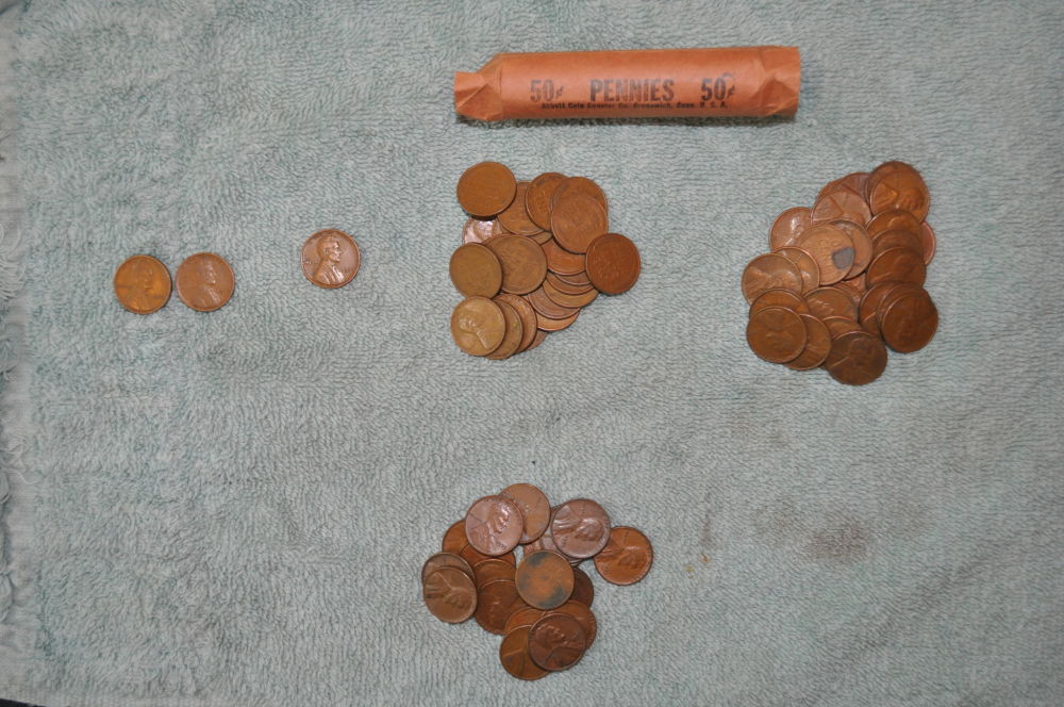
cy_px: 354
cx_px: 532
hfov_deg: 49.6
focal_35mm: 39
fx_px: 1151
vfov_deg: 34.1
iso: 800
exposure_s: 1/60
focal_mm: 26
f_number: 4.2
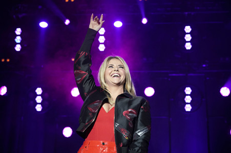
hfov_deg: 28.1
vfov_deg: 18.9
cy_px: 76
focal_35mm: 72
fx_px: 462
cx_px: 116
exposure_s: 1/200
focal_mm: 72
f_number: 4.5
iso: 2000
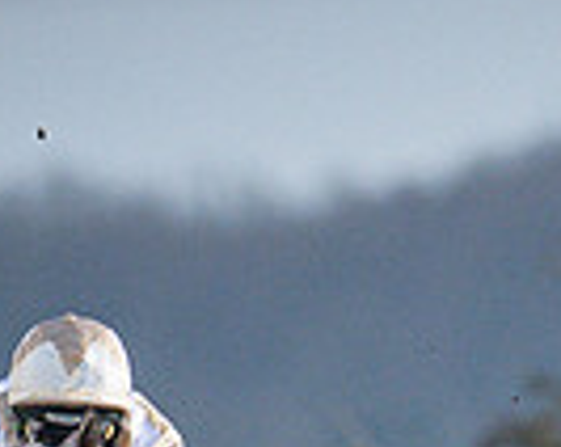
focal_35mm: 4989
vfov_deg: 0.3
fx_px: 82713
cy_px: 884
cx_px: 46
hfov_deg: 0.4
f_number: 5
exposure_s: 1/1600
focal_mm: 400
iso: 400
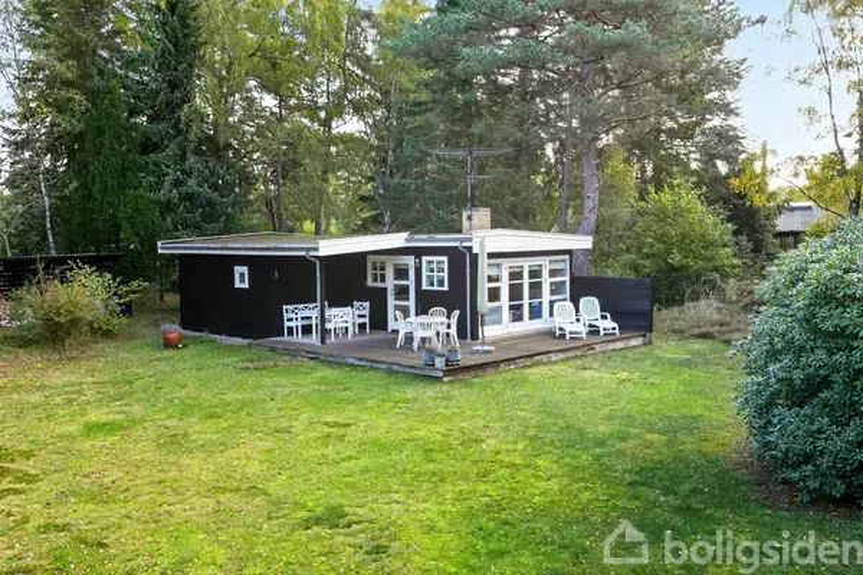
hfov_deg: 54.4
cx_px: 432
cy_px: 288
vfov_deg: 37.9
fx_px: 839
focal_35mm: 35
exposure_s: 1/20
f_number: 9
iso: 400
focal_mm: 35
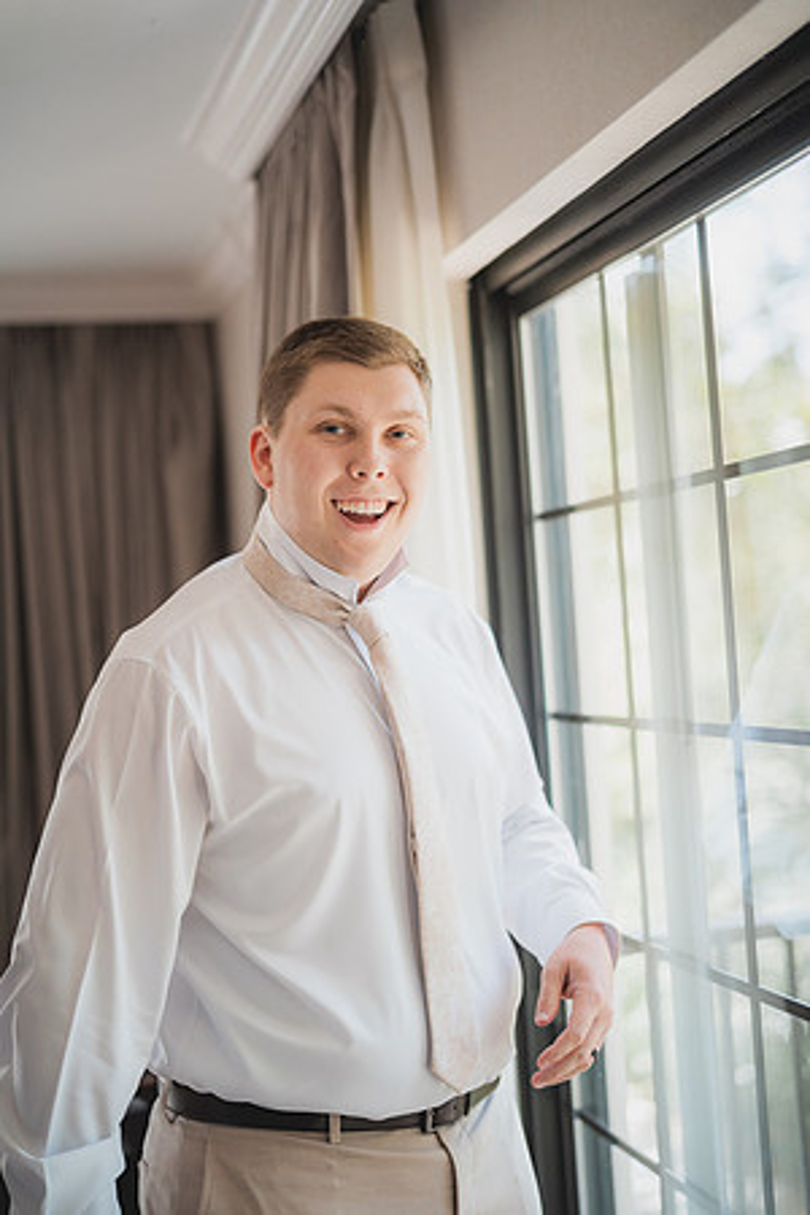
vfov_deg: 39.6
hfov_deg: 27.0
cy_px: 608
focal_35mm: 50
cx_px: 405
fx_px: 1687
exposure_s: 1/800
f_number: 1.4
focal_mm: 50
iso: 800
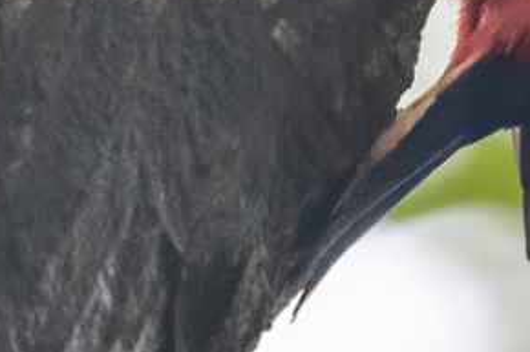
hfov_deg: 0.8
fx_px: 39932
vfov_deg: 0.5
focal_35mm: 2714
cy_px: -204
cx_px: 760
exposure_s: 1/500
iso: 5000
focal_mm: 500
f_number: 5.6
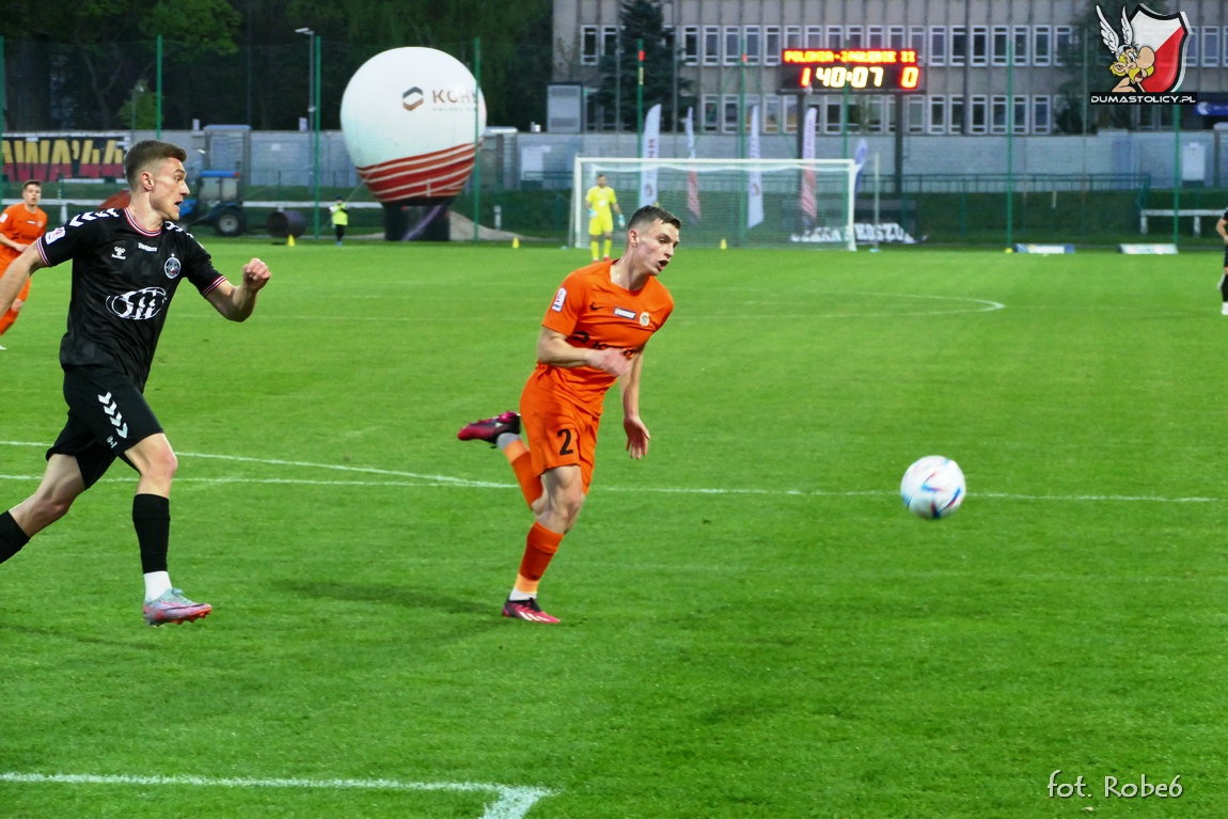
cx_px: 614
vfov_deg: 11.2
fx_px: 4162
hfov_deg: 16.8
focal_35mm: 122
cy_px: 410
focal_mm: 44.41
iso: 1250
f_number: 3.9
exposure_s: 1/500
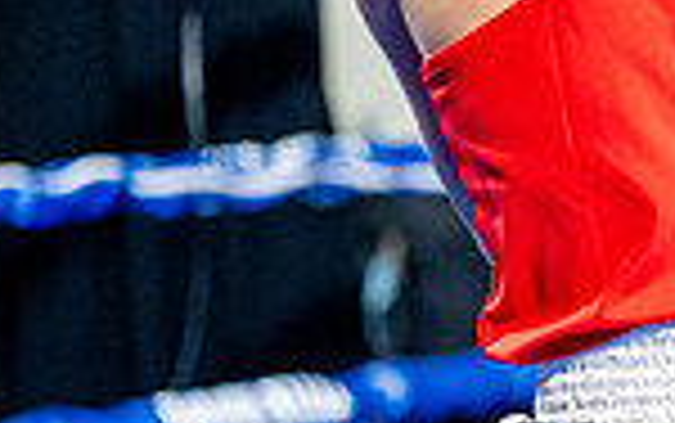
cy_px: 178
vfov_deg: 4.0
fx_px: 6094
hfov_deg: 6.2
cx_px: 1161
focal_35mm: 331
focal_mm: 84
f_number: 2
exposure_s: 1/800
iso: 4000
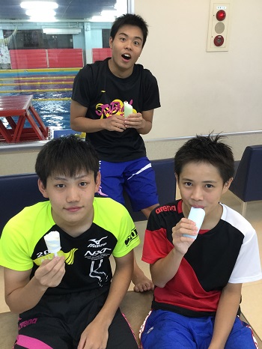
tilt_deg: -23.1
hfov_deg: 45.5
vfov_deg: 58.3
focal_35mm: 31
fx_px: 313
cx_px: 131
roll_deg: -0.2
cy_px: 174
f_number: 2.4
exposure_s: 1/30
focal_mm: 3.3
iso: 80
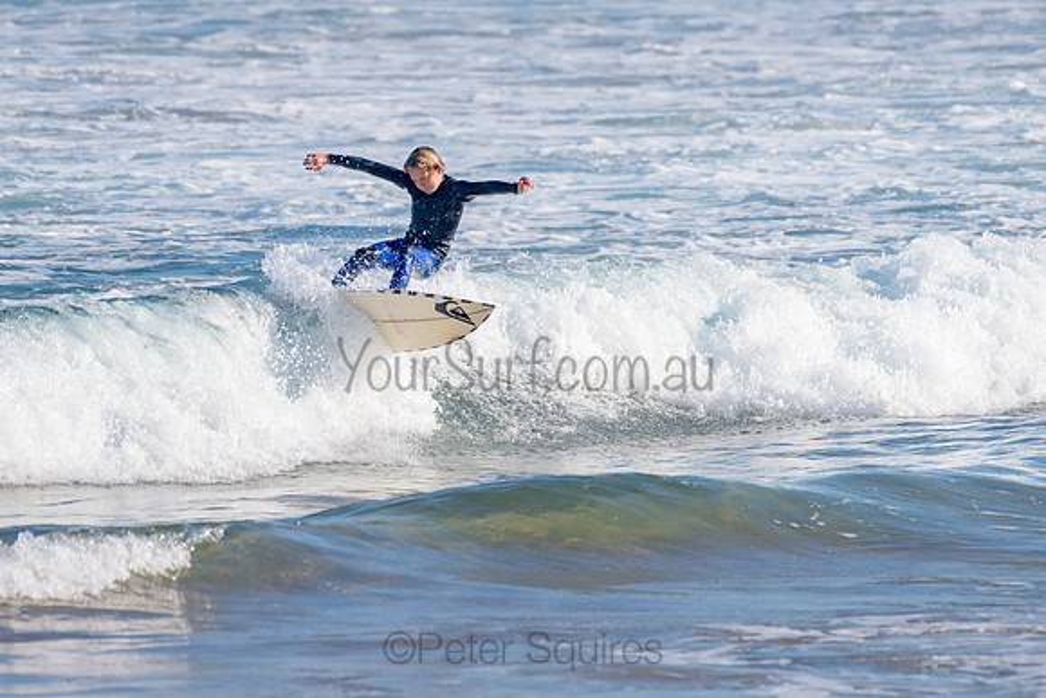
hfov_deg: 3.4
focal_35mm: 613
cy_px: 270
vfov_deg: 2.2
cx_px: 440
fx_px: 17821
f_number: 5.6
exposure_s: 1/2000
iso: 140
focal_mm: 500
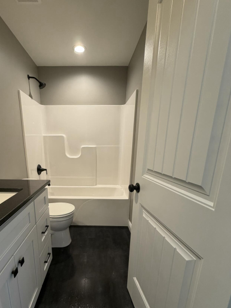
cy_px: 183
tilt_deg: -14.0
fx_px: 151
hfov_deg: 73.9
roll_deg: -0.2
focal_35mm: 17
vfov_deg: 90.0
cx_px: 91
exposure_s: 1/60
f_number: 2.2
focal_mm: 2.22
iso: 250
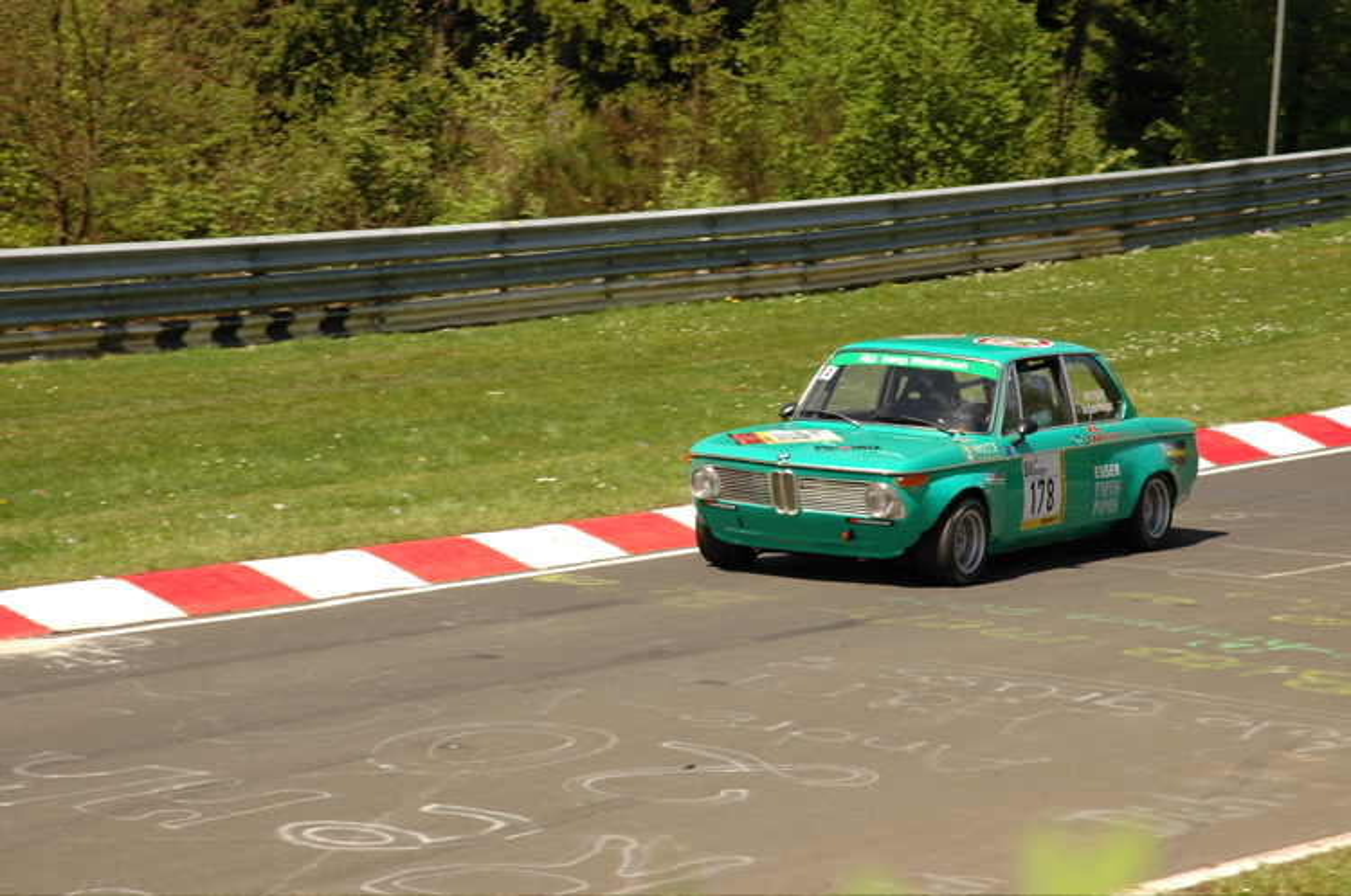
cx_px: 676
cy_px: 448
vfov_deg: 10.7
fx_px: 4779
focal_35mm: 128
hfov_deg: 16.1
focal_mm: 85
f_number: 7.1
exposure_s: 1/500
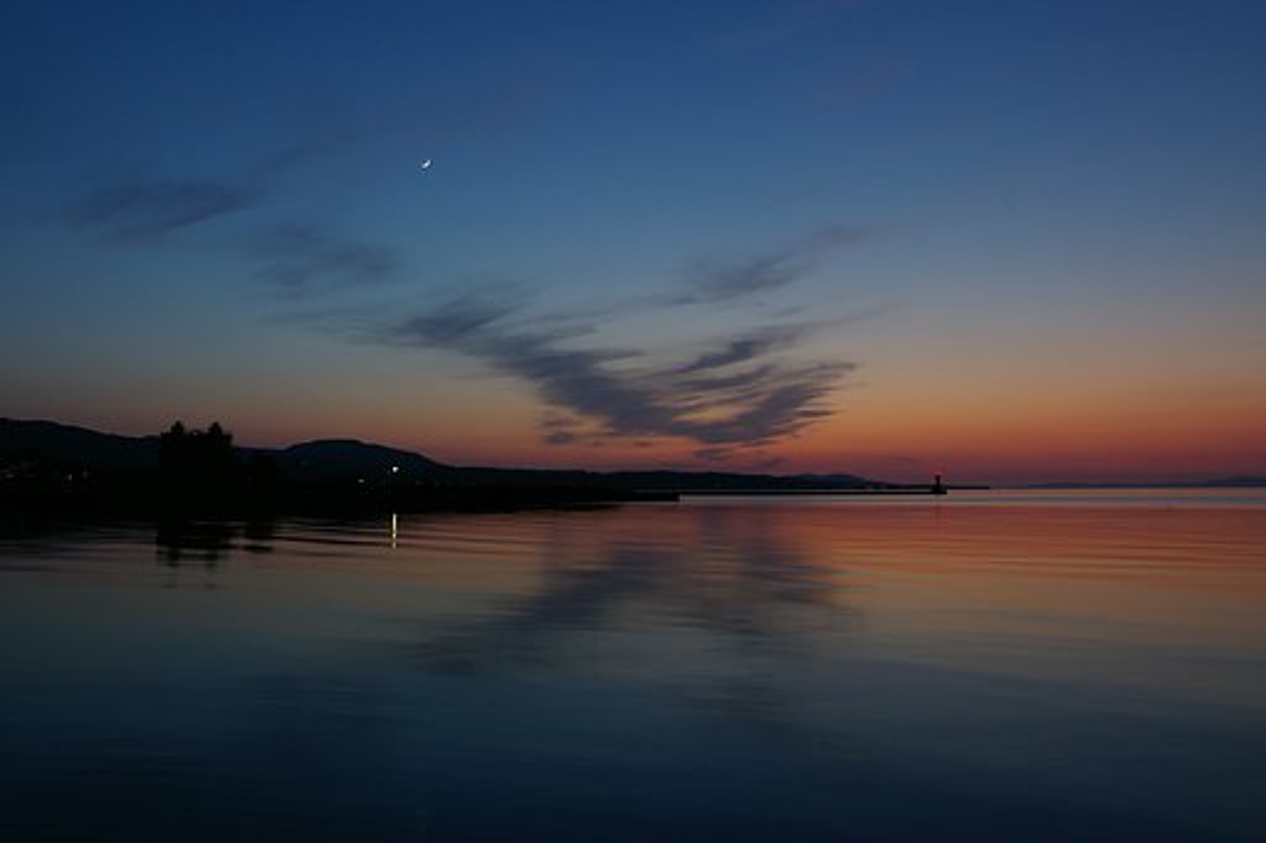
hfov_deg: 73.8
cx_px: 633
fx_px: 844
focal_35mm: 24
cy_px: 422
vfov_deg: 53.1
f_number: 6.3
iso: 200
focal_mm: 16
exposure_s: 1/3.33
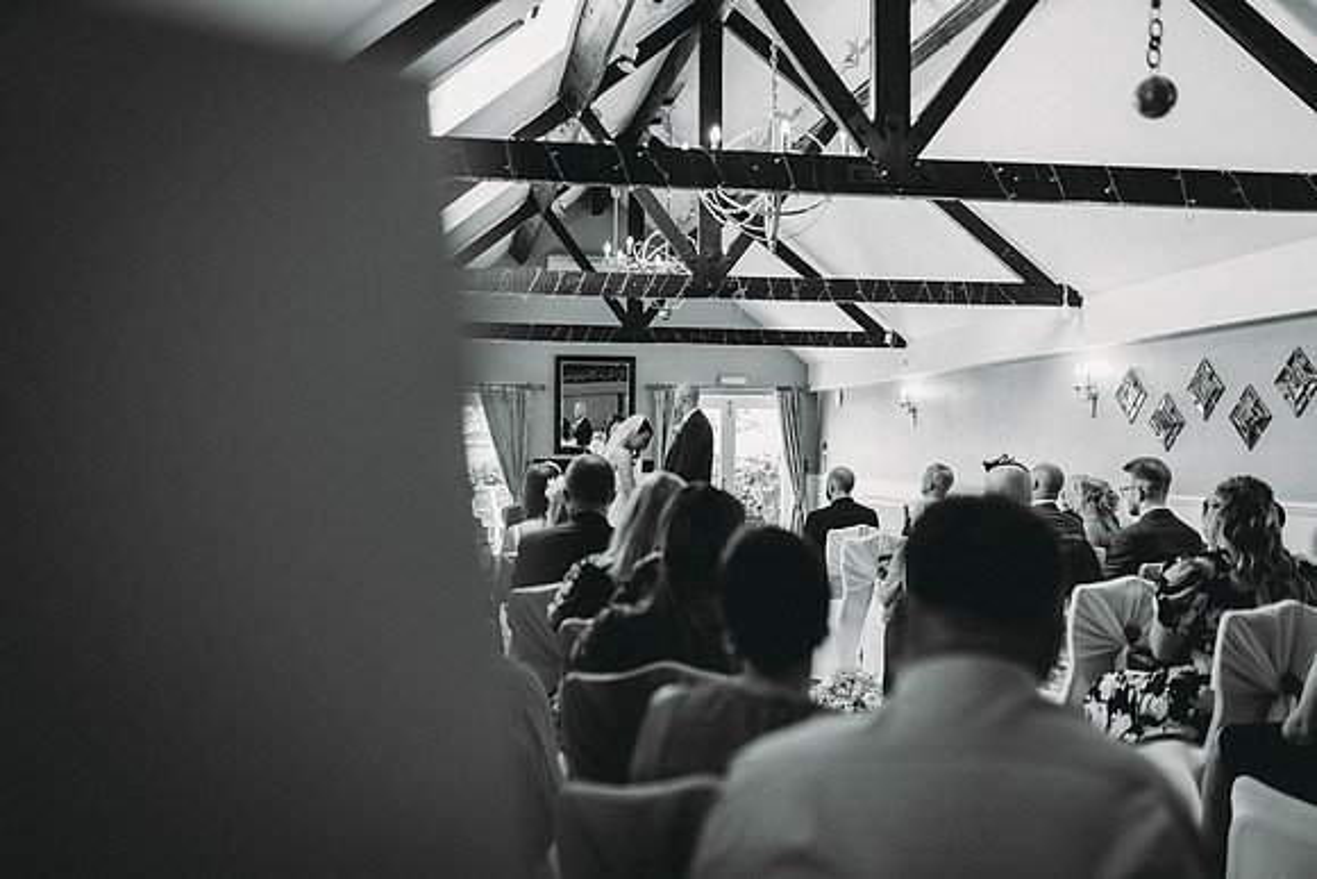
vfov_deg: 37.9
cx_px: 658
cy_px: 440
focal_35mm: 35
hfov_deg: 54.4
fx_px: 1281
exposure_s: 1/160
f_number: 1.6
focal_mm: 35
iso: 320
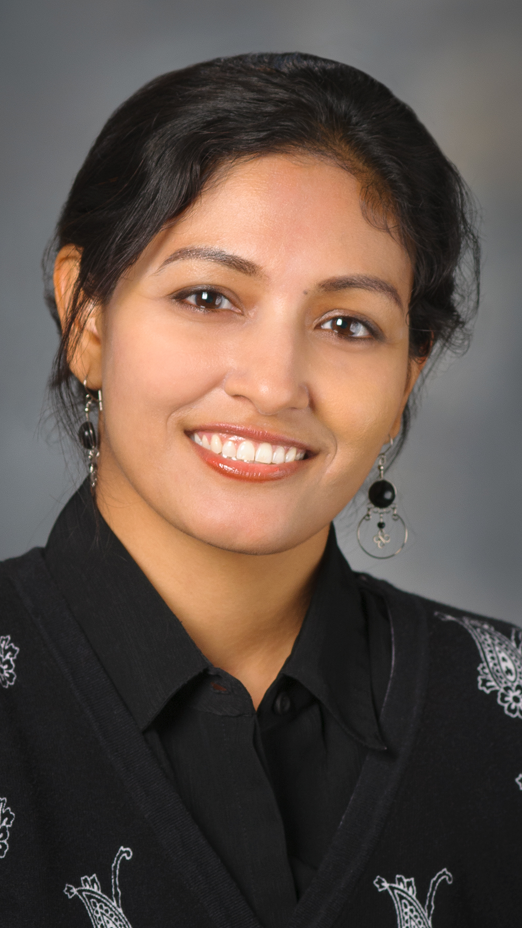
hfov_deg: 6.4
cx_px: 233
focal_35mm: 189
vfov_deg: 11.4
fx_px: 4652
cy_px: 465
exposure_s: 1/80
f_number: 5.6
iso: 200
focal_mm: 120
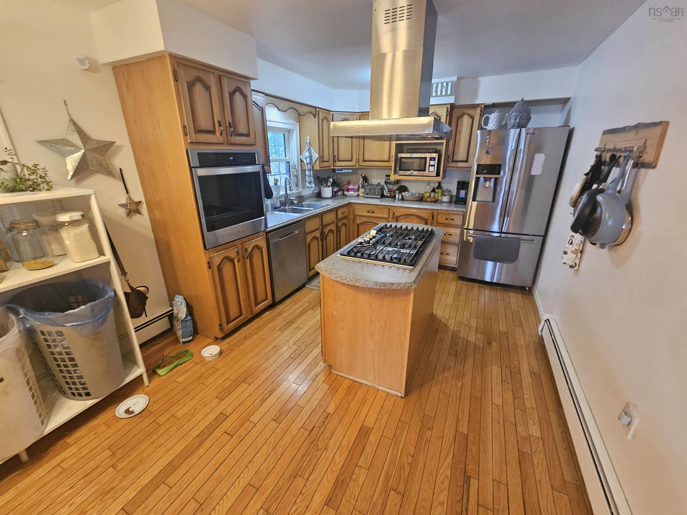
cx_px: 344
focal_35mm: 13
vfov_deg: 89.9
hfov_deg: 106.2
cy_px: 258
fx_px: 258
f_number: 2.2
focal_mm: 2.2
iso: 400
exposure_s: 1/40
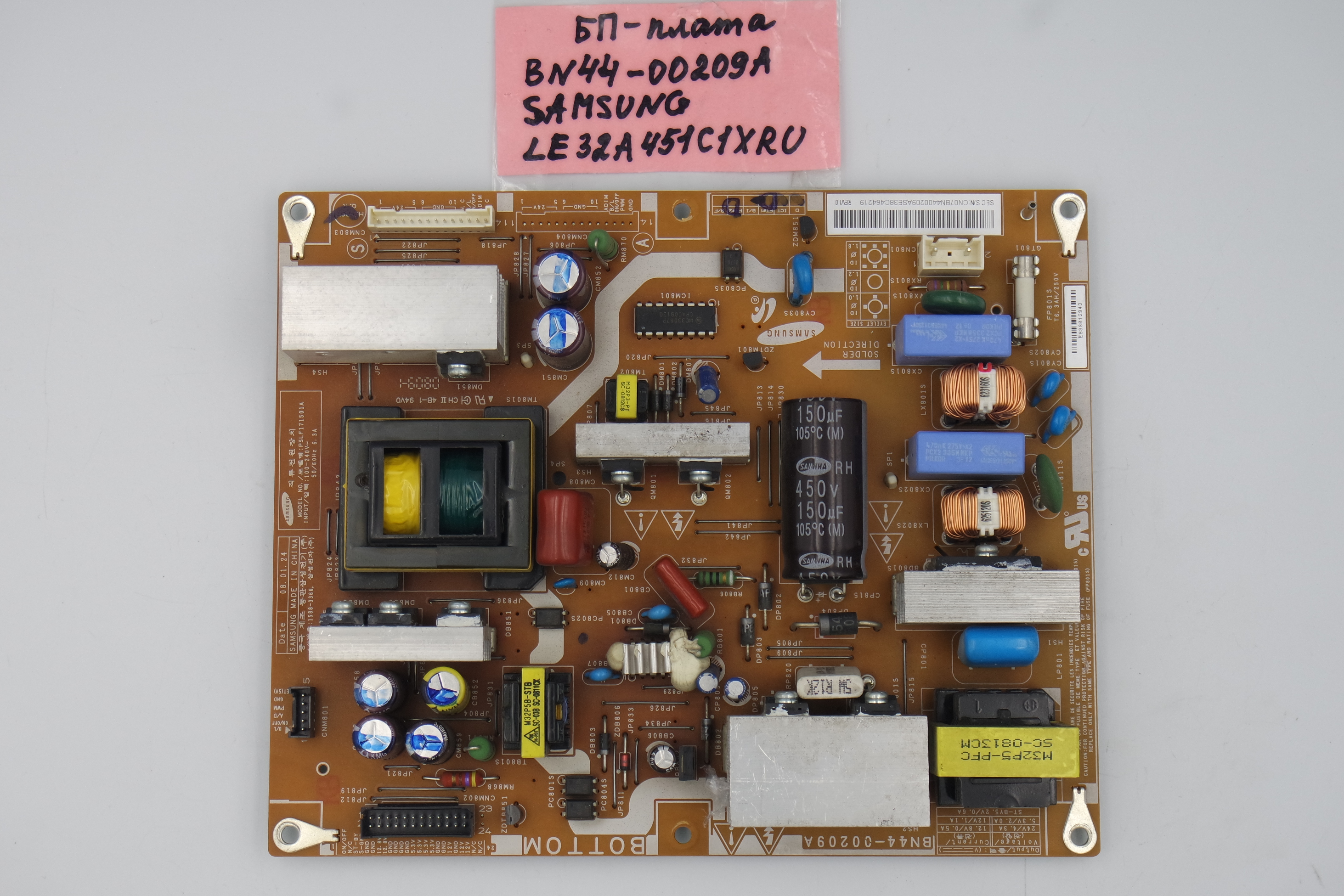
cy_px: 449
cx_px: 669
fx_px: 2240
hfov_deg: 33.4
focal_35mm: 60
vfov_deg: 22.6
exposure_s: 1/125
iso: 200
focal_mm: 22
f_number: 5
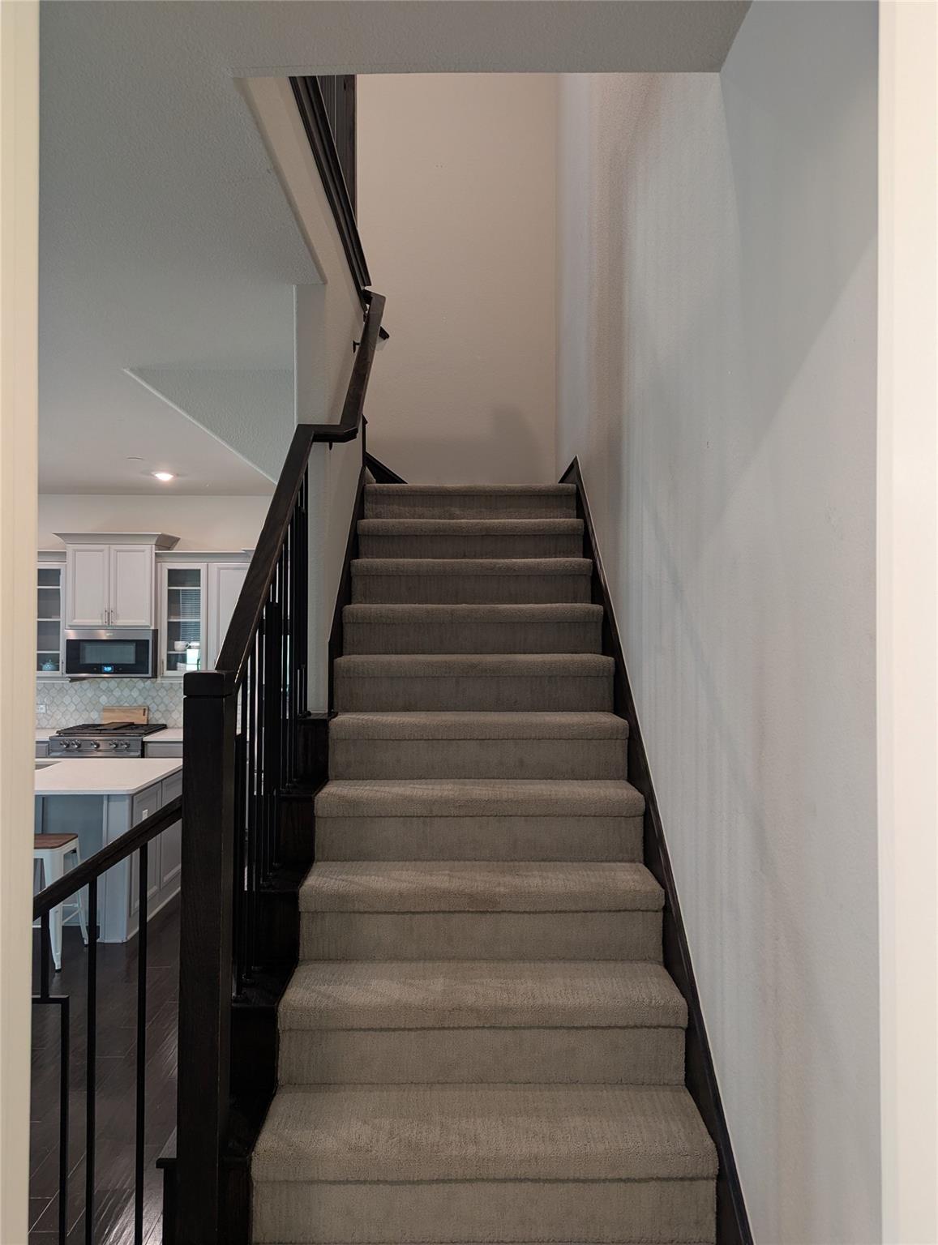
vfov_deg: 71.5
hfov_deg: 56.9
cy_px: 622
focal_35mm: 24
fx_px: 865
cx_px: 469
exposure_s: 1/24
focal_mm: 6.81
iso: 106
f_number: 1.85
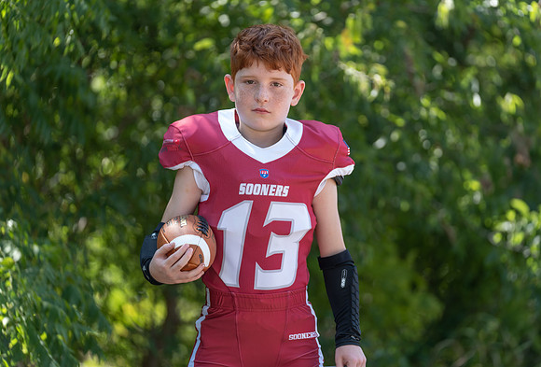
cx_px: 293
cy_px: 172
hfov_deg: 12.9
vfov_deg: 8.8
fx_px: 2390
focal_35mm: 158
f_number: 2.8
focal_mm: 147
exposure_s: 1/320
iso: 80
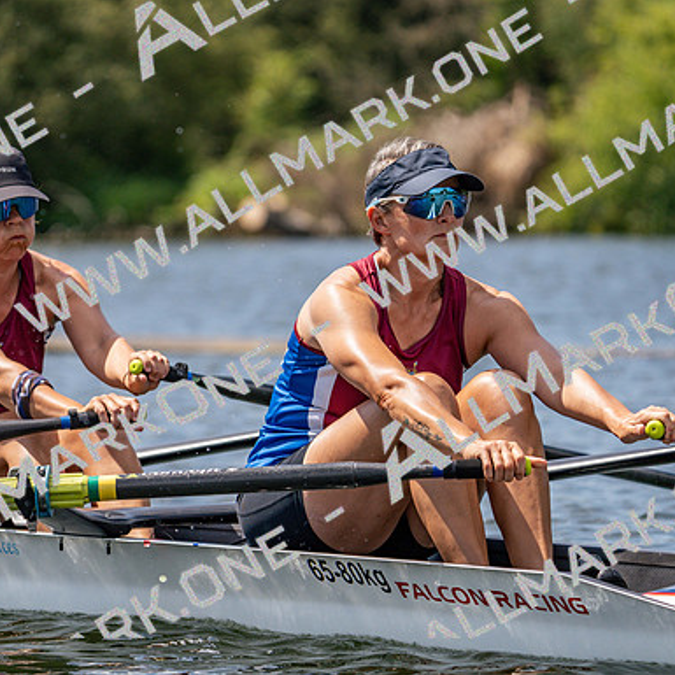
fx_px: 7324
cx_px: 231
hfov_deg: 5.3
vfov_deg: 5.3
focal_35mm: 332
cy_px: 338
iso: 320
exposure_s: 1/2000
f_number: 5.6
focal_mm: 259
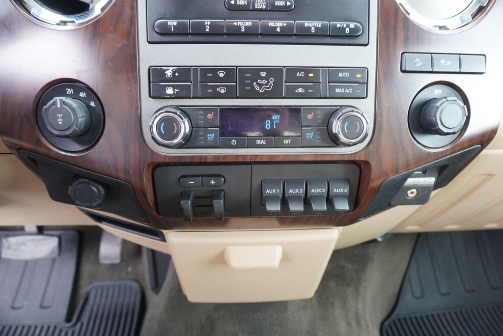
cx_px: 252
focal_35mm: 24
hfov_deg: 73.7
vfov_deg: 53.2
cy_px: 168
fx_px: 336
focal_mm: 16
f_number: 4
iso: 500
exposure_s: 1/60
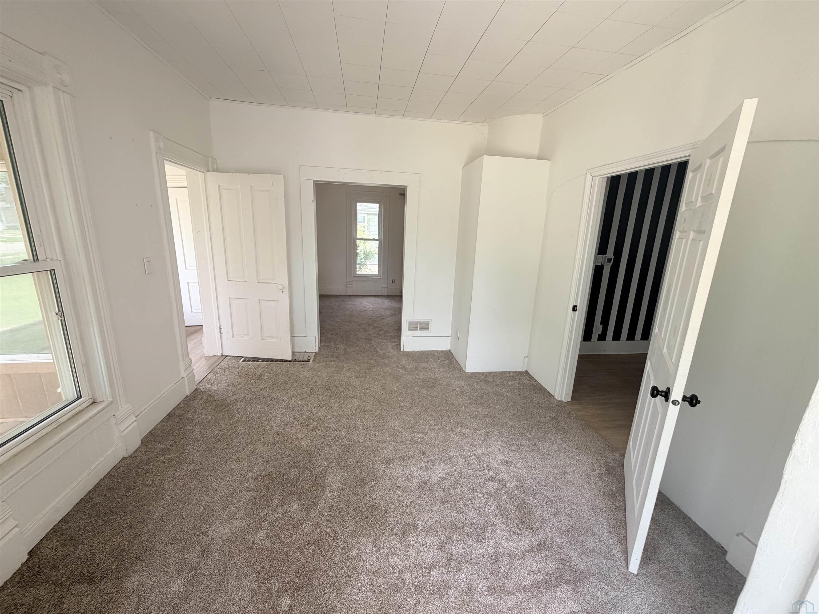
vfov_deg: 85.7
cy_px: 307
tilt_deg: -14.0
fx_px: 331
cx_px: 410
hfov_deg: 102.1
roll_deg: -2.4
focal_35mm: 14
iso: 80
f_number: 2.2
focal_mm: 2.22
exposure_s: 1/121
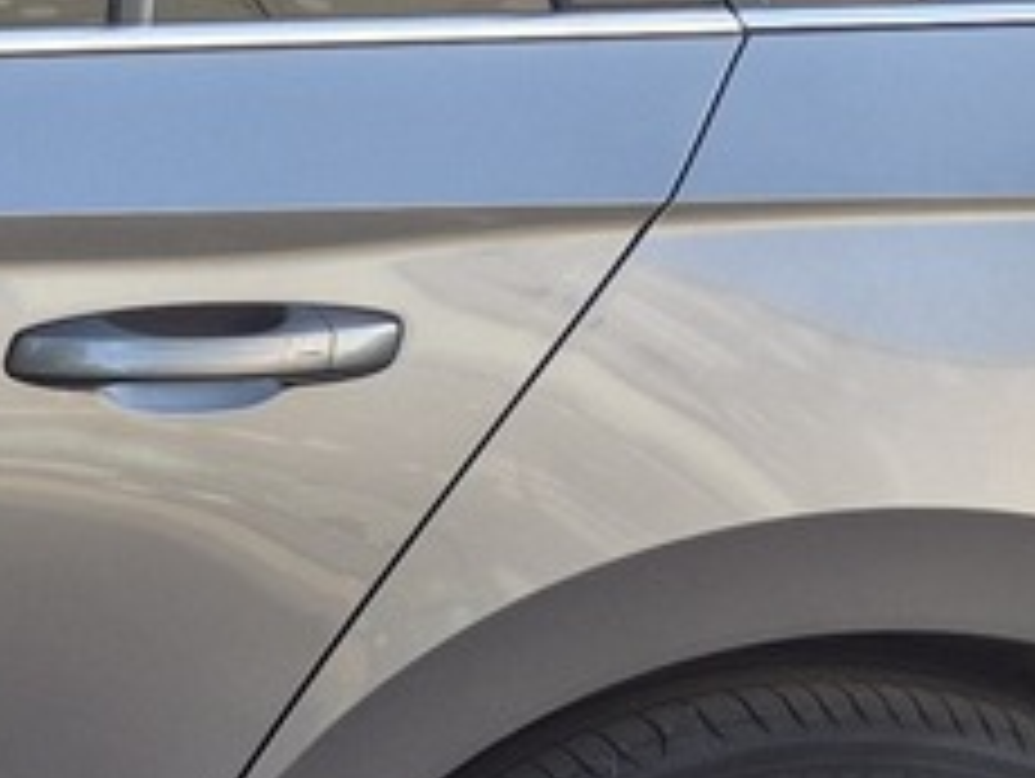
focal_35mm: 160
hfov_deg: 11.0
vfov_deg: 9.3
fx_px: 4789
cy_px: 373
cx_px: -1174
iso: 25
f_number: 1.8
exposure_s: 1/180
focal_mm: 5.4
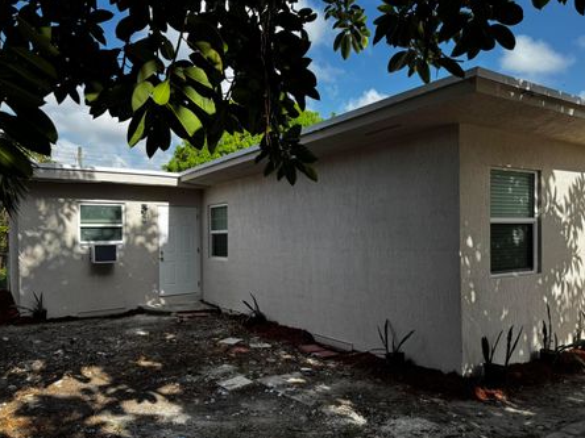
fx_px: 456
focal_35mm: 27
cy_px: 241
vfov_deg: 51.3
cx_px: 304
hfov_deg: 65.3
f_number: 1.78
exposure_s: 1/1339
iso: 80
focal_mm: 6.76
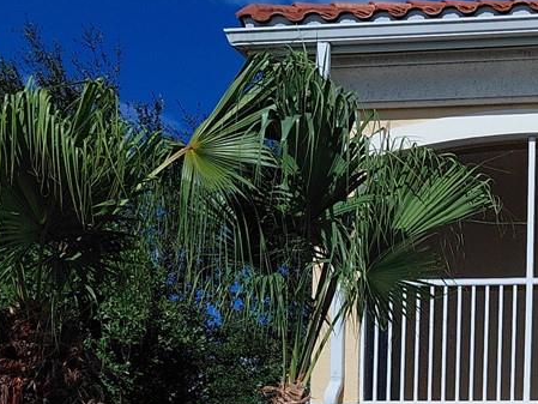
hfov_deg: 20.8
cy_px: 521
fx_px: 1384
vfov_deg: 15.8
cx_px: 618
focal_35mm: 89
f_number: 1.8
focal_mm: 4.69
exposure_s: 1/8306
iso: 64
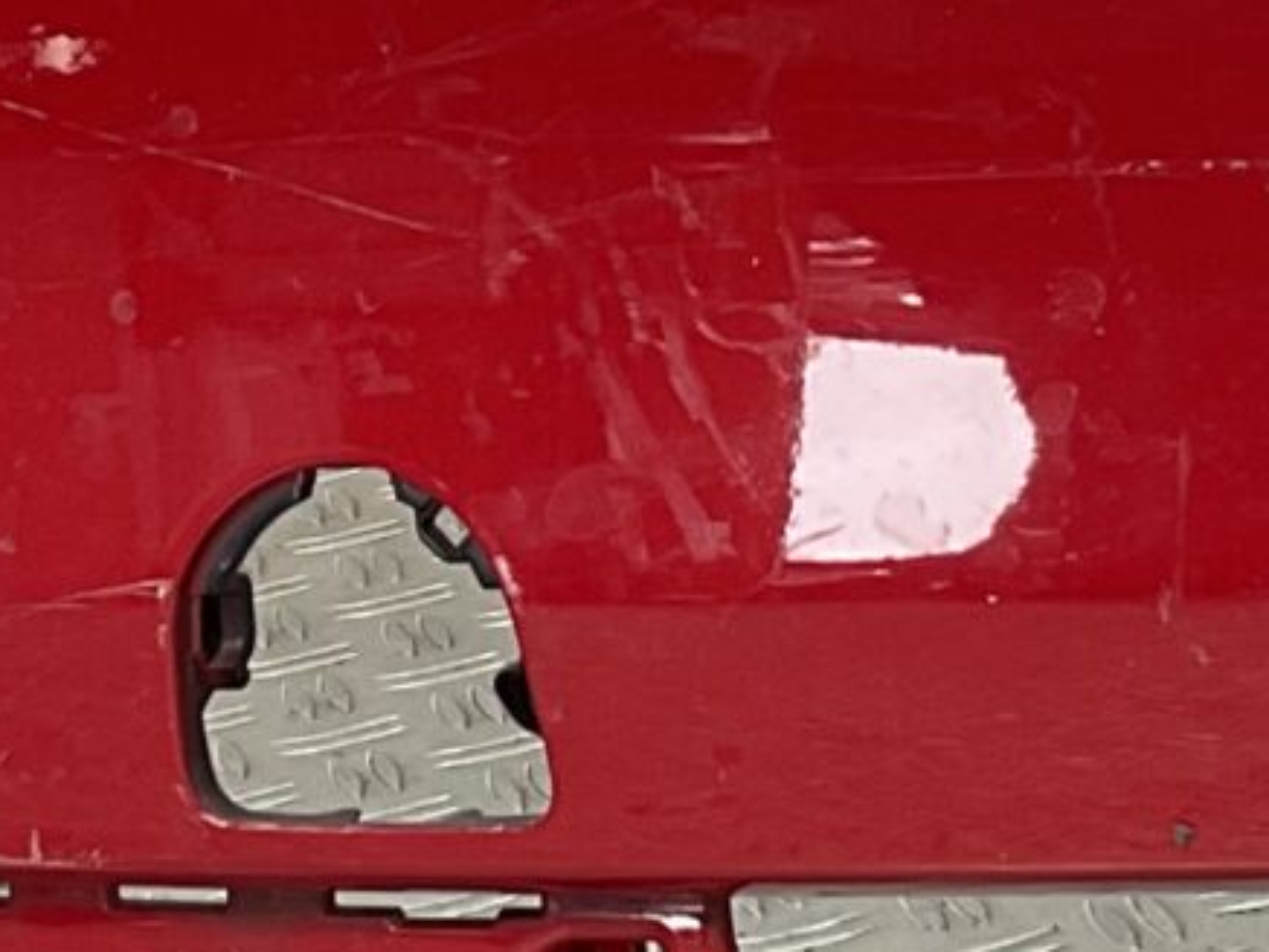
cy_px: -75
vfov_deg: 8.7
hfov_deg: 11.6
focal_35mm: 170
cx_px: 386
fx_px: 6234
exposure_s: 1/127
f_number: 1.8
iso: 16
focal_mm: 3
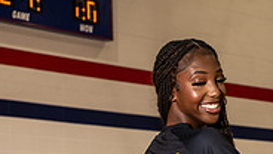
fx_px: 964
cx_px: 190
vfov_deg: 8.6
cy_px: 327
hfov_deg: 16.1
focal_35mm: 133
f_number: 7.1
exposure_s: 1/250
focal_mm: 52
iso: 320
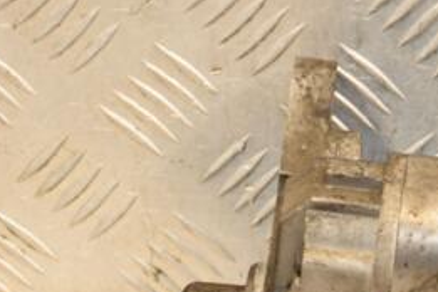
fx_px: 3358
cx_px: 403
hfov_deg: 7.4
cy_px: 331
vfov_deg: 5.0
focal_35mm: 276
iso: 800
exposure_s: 1/160
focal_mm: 80
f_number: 5.3
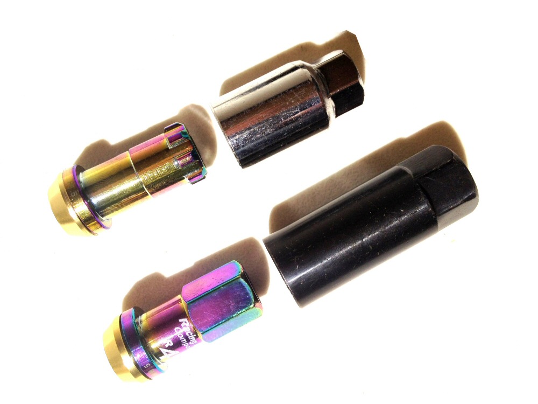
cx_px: 269
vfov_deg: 40.7
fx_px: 544
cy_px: 202
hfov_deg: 52.6
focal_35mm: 35
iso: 64
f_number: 2.4
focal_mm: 4.28
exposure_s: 1/108
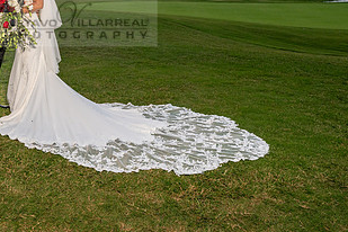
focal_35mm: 45
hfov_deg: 41.4
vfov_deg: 28.6
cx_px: 62
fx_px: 435
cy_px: 20
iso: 320
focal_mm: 24
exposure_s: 1/160
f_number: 7.1
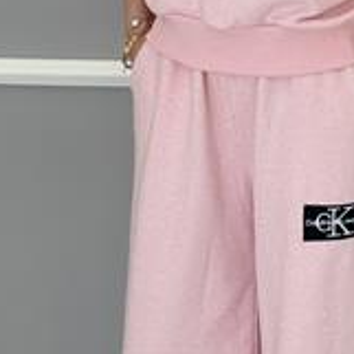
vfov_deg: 12.7
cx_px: 277
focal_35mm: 137
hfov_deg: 12.7
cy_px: 174
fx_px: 1585
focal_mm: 6.76
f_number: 1.78
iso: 80
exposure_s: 1/312
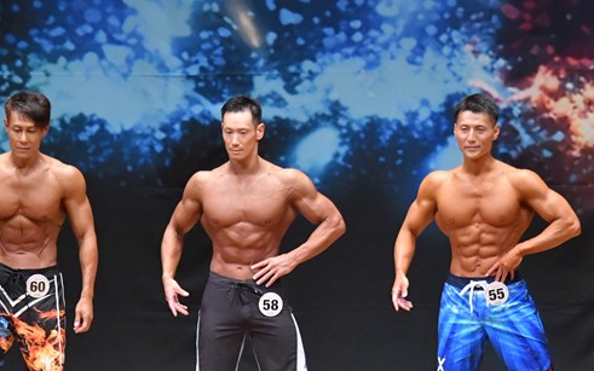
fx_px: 5262
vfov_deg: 4.0
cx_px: 230
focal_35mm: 325
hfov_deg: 6.5
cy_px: 300
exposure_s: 1/400
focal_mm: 135
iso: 8000
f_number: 5.6
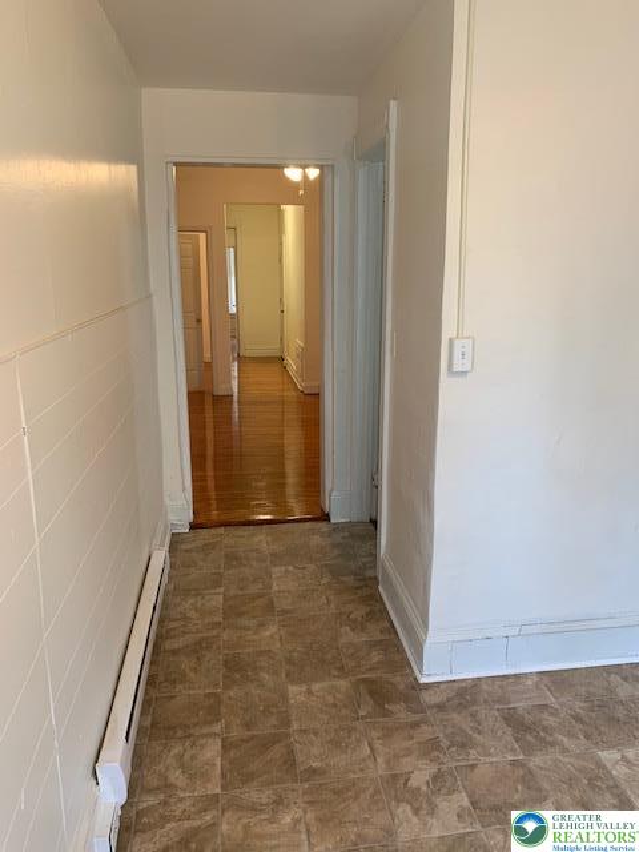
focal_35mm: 26
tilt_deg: -11.4
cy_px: 426
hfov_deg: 53.1
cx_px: 320
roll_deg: +0.1
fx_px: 640
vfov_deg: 67.3
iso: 125
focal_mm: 4.25
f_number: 1.8
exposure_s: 1/60
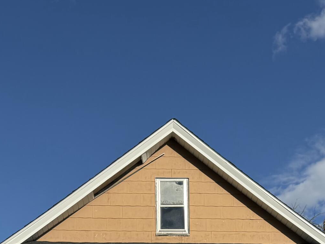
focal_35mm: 71
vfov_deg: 18.6
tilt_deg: +10.9
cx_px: 144
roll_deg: -0.3
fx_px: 667
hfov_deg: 27.4
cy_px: 356
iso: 80
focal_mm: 6.76
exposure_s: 1/6711
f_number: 1.78
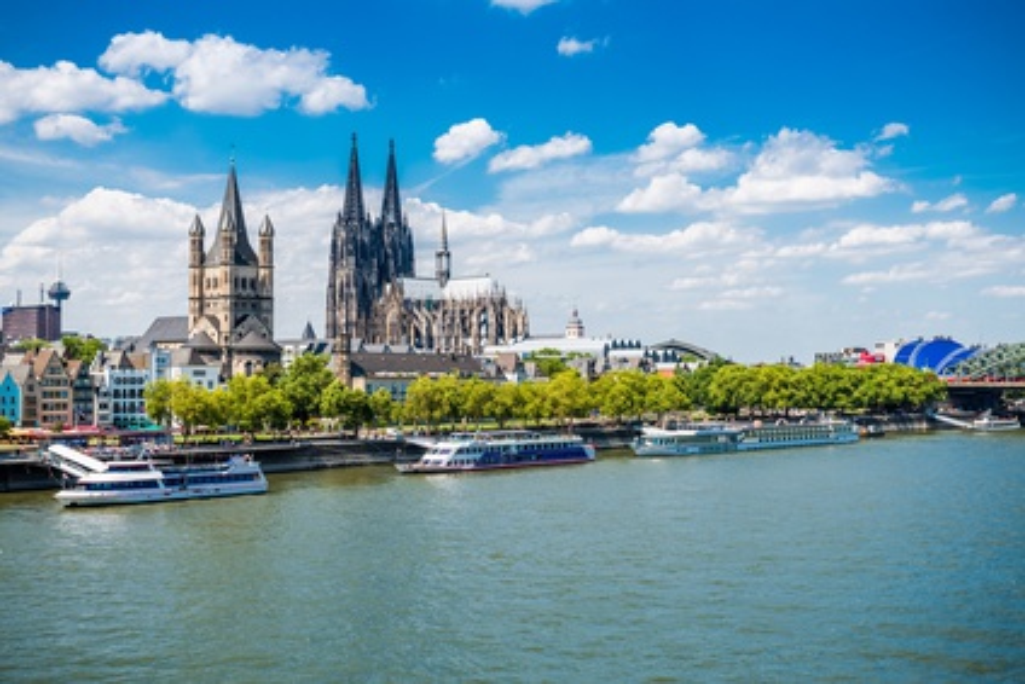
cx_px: 512
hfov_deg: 42.7
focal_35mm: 46
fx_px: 1310
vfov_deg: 29.3
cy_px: 342
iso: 100
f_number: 9
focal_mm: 46
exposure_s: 1/320
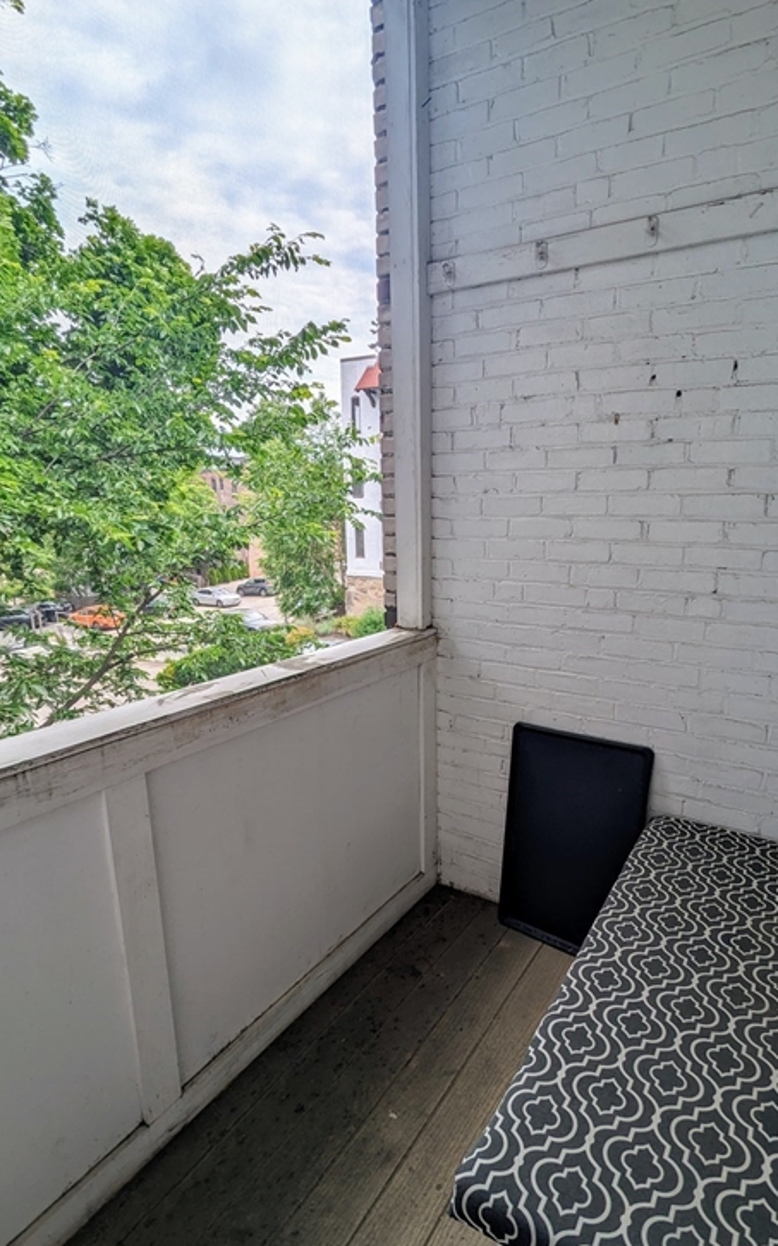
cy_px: 648
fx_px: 611
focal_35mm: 18
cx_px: 443
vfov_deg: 91.0
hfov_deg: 64.7
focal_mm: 2.35
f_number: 2.2
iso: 43
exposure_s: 1/729
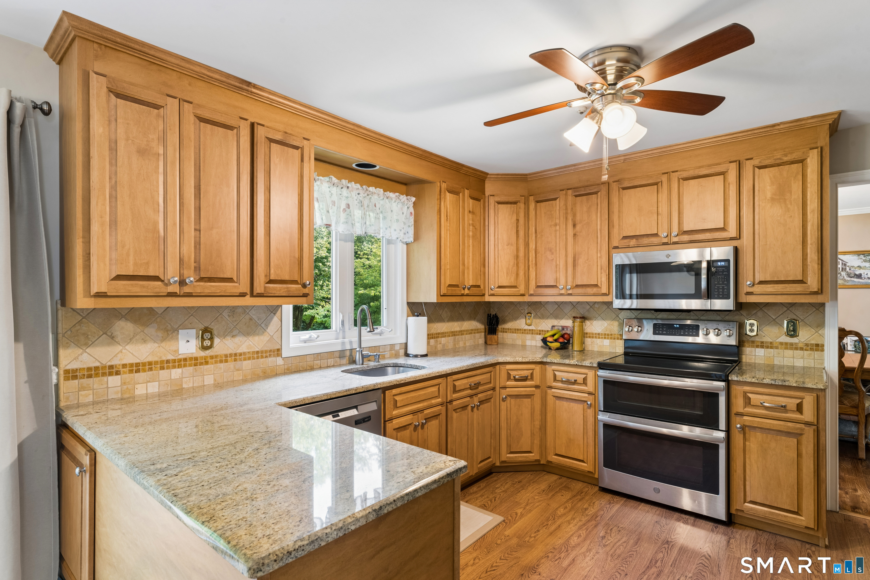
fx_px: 428
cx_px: 435
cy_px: 290
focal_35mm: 18
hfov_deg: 91.0
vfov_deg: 68.3
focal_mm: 17.7
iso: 400
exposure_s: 1/2.5
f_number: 13
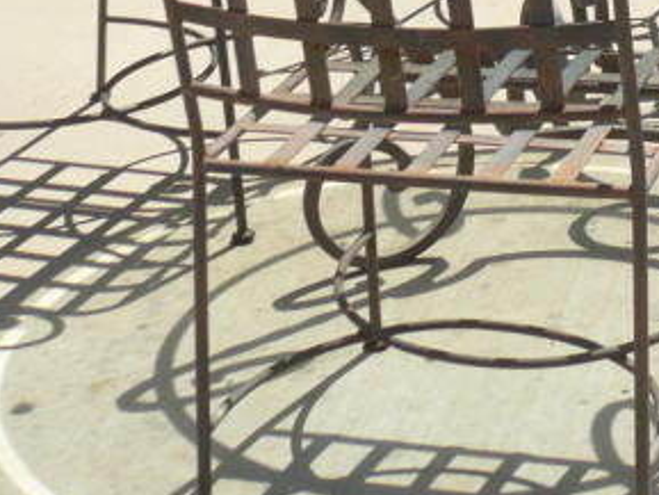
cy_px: -303
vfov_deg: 11.4
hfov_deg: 15.6
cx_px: 675
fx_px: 2362
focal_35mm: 124
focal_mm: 5.8
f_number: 8
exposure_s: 1/320
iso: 100
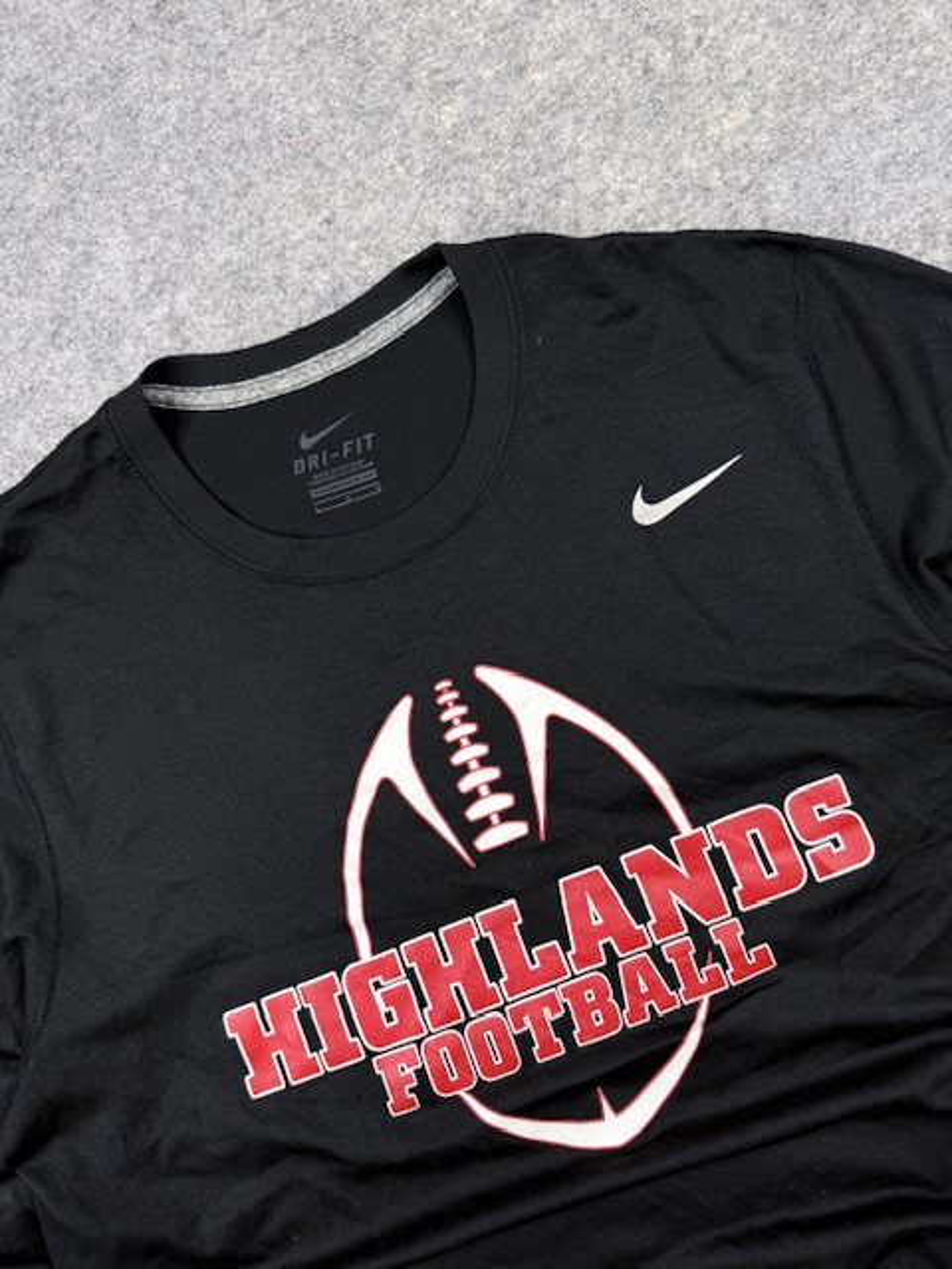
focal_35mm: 24
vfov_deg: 71.6
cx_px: 476
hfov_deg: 56.8
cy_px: 634
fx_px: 880
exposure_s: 1/100
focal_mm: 6.76
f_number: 1.78
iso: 80
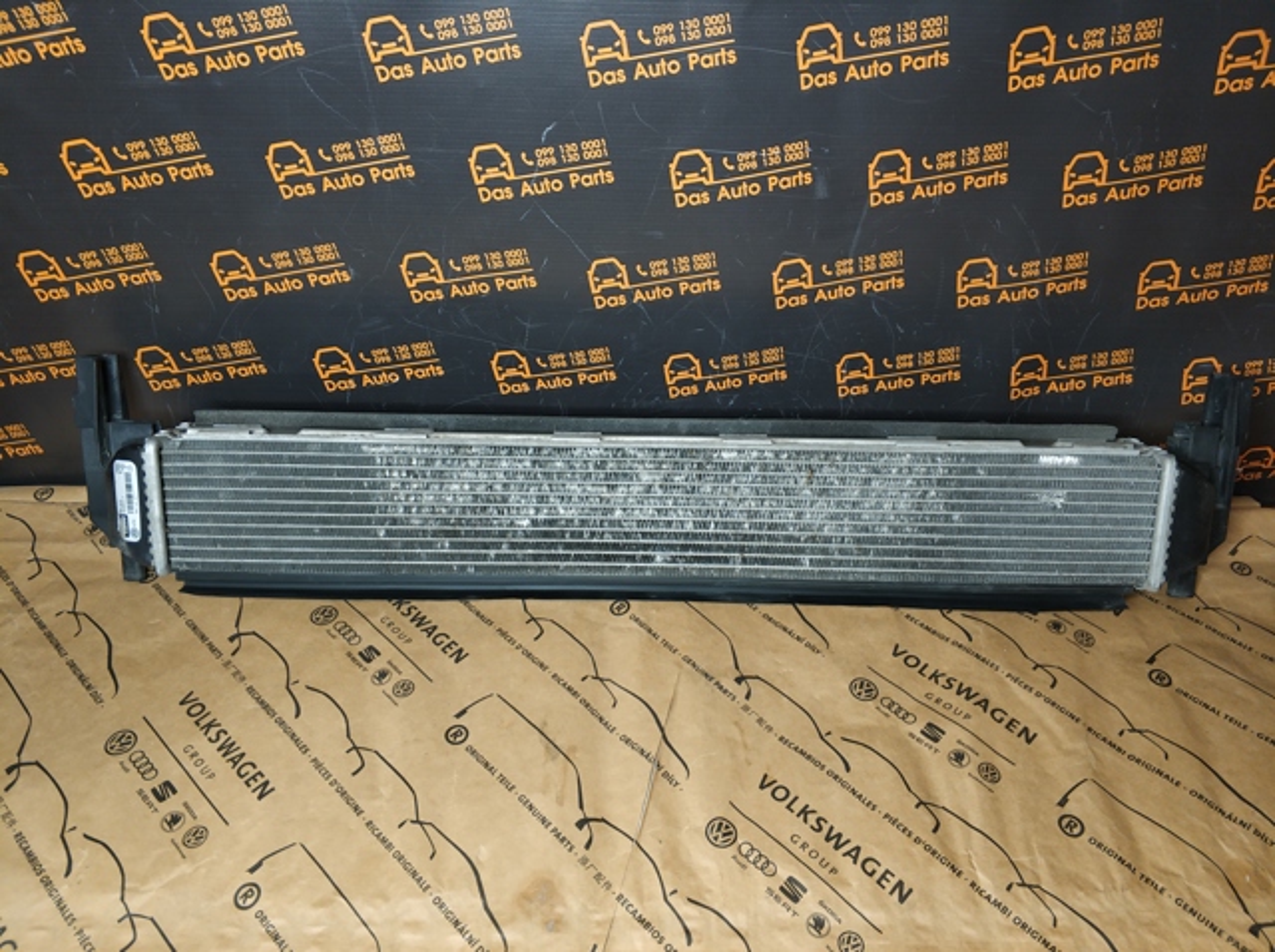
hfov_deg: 65.4
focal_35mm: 27
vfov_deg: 51.2
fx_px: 993
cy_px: 476
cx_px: 638
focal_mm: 3.82
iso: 676
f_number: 1.8
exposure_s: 1/17
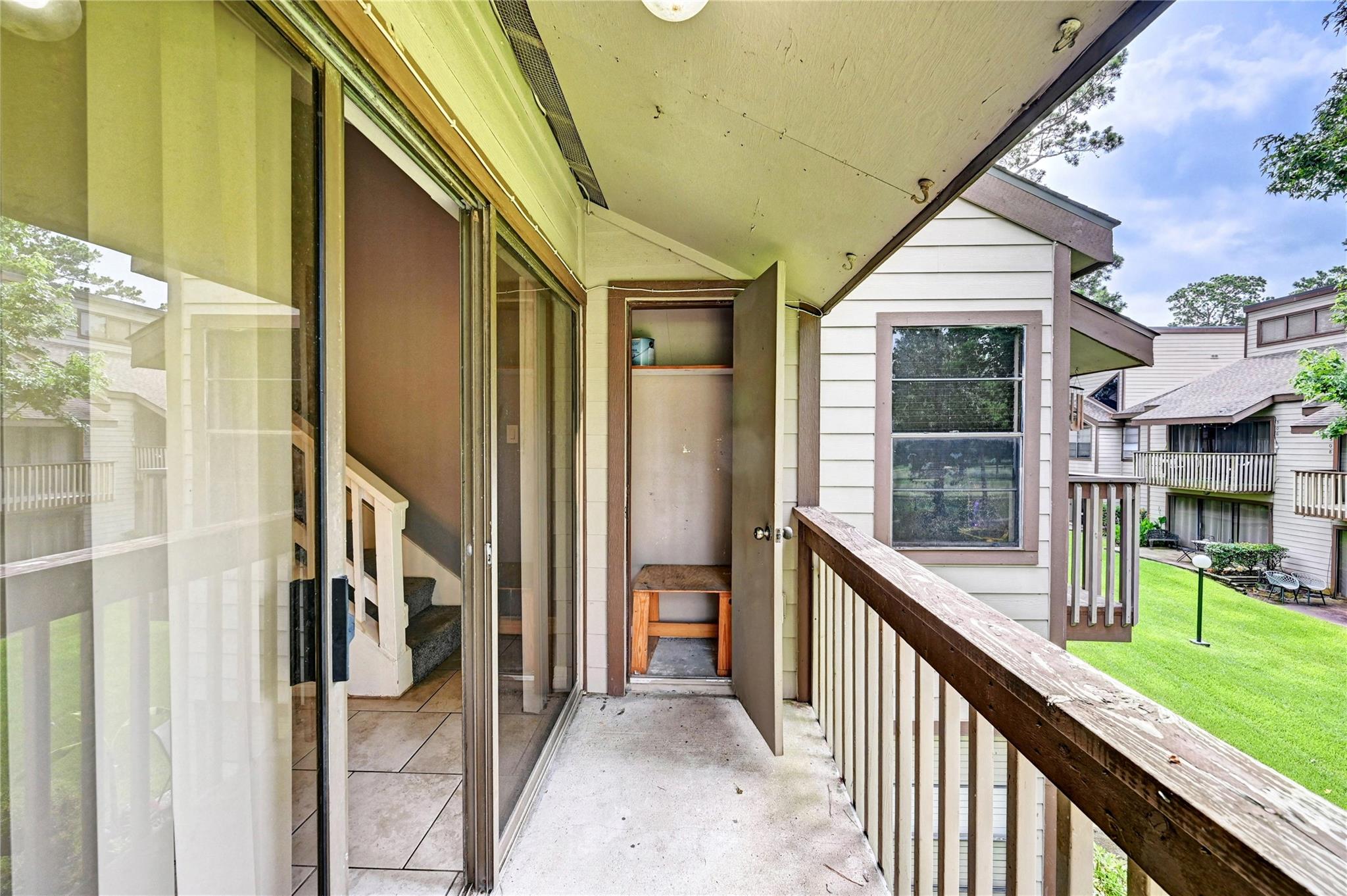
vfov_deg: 81.1
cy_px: 448
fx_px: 523
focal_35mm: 14
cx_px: 674
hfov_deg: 104.3
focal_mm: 14
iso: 400
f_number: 8
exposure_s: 1/60
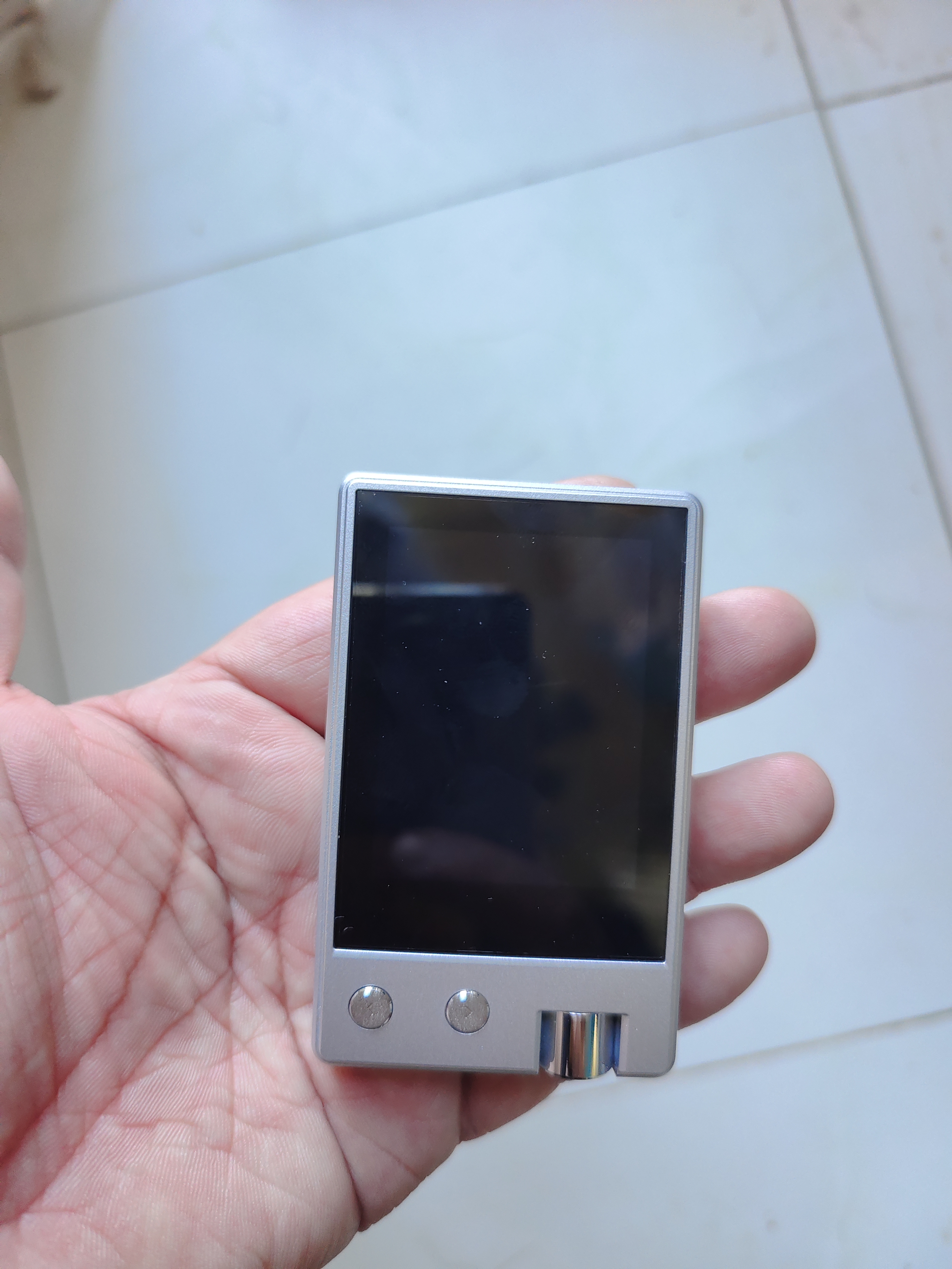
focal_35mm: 23
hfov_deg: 58.9
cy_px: 634
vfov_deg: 73.9
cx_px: 476
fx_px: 843
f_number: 1.57
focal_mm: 6.51
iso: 389
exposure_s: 1/100
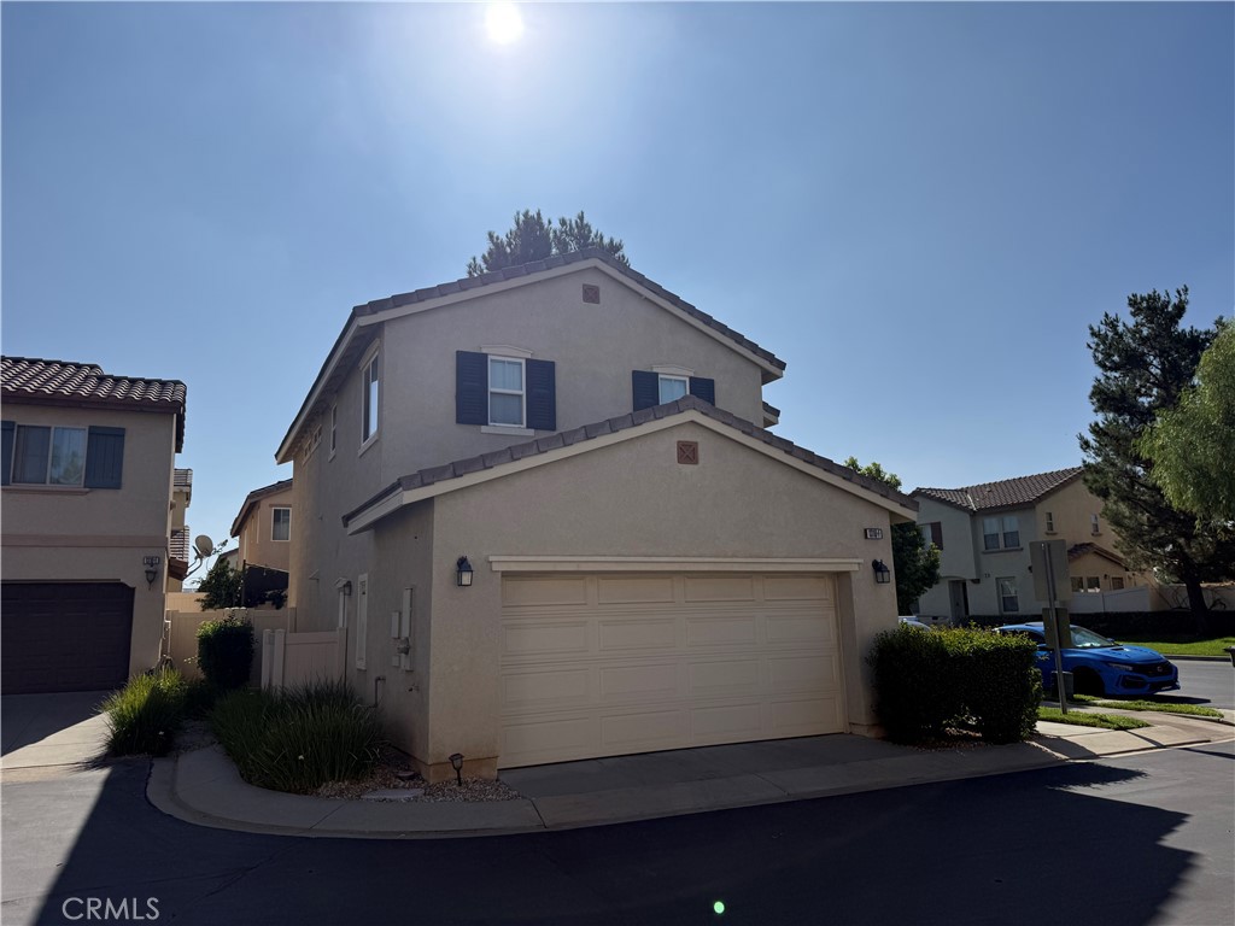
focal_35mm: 24
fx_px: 856
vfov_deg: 56.8
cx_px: 618
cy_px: 463
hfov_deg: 71.6
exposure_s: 1/11905
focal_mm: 6.76
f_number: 1.78
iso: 80
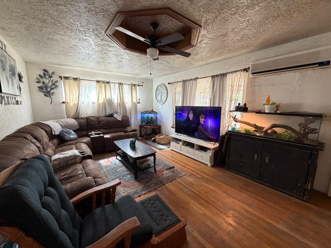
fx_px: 134
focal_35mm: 14
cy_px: 124
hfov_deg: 102.1
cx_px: 166
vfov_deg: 85.7
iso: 400
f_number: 2.2
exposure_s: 1/60
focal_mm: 2.22
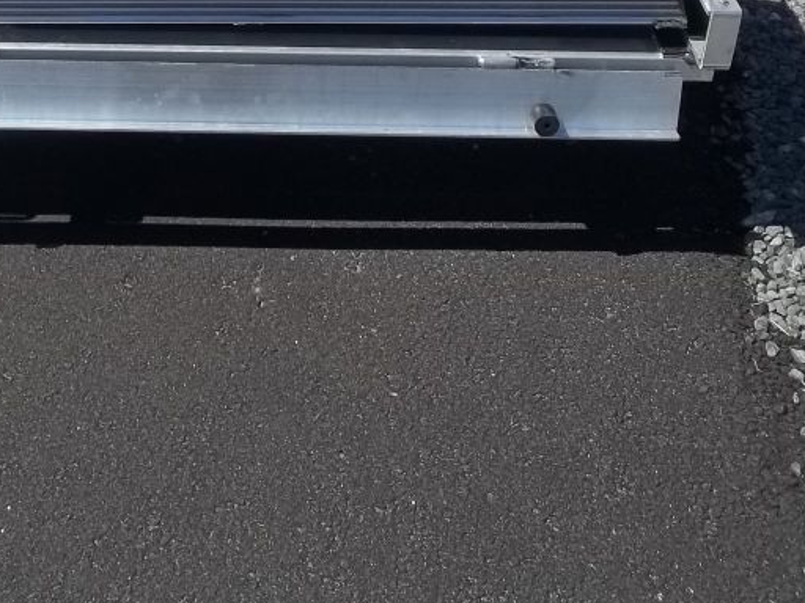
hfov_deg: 29.9
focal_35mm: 64
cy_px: 22
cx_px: 230
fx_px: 1488
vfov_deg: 22.2
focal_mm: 5.7
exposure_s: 1/200
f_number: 8.8
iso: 64
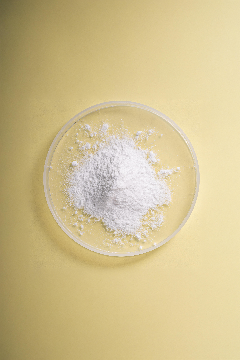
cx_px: 120
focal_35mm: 71
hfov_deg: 19.2
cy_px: 180
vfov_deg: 28.5
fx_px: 711
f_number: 13
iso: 100
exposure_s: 1/200
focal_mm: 71
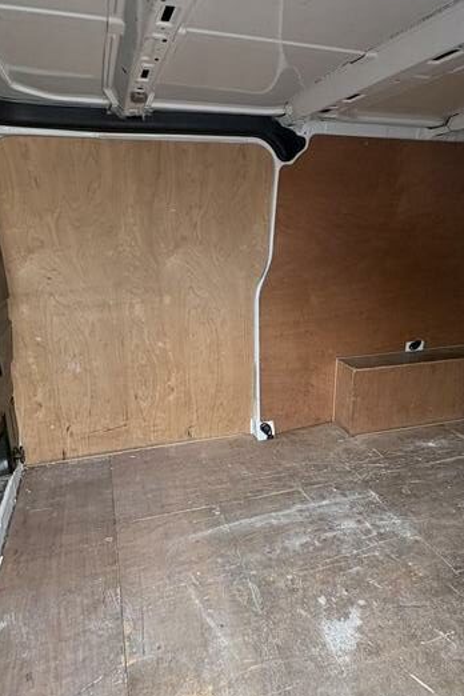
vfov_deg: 71.5
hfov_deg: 51.2
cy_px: 363
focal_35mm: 25
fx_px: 483
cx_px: 251
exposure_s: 1/136
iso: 100
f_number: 2.2
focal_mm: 2.22
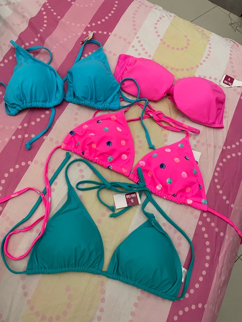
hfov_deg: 53.1
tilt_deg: -69.5
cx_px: 121
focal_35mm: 26
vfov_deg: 67.3
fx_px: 242
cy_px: 161
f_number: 1.6
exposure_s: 1/50
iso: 400
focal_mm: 4.2
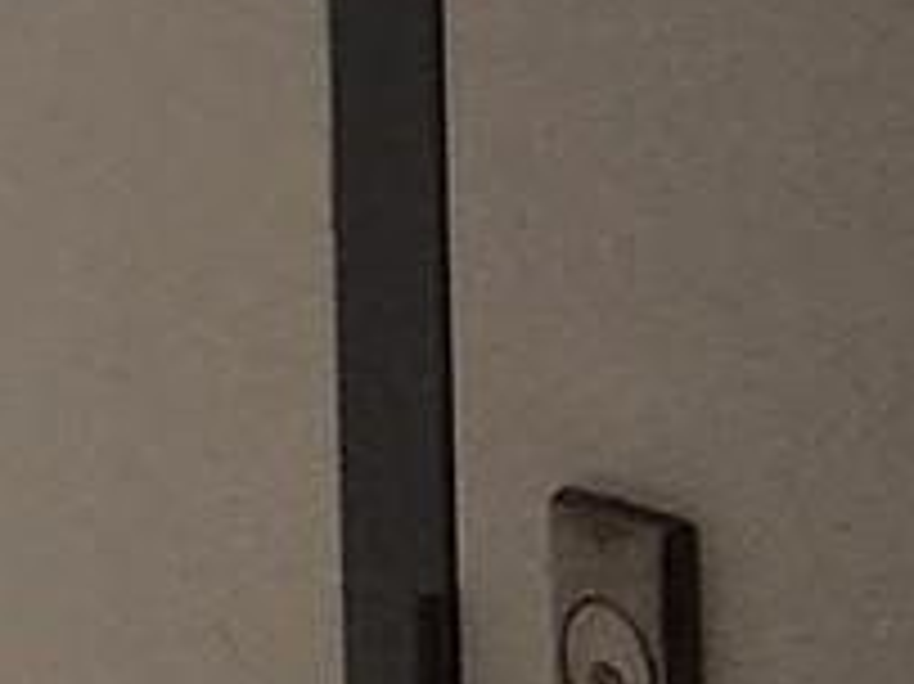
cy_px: -745
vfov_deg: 7.8
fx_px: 4776
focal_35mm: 181
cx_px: -2031
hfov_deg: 8.6
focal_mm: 5.4
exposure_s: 1/120
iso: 500
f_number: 1.8
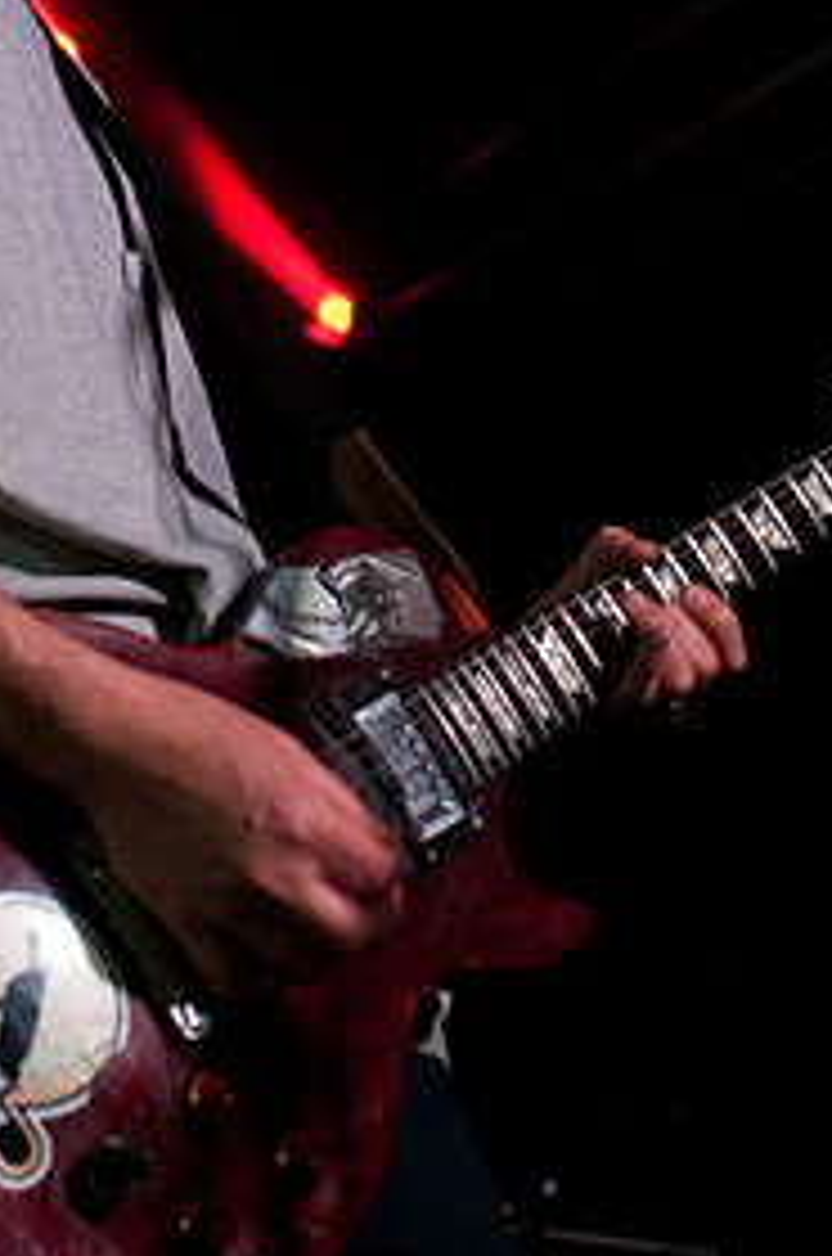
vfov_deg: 23.8
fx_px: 2951
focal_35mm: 85
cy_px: 342
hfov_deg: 16.0
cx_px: 227
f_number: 3.8
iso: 1000
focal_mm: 35
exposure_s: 1/60
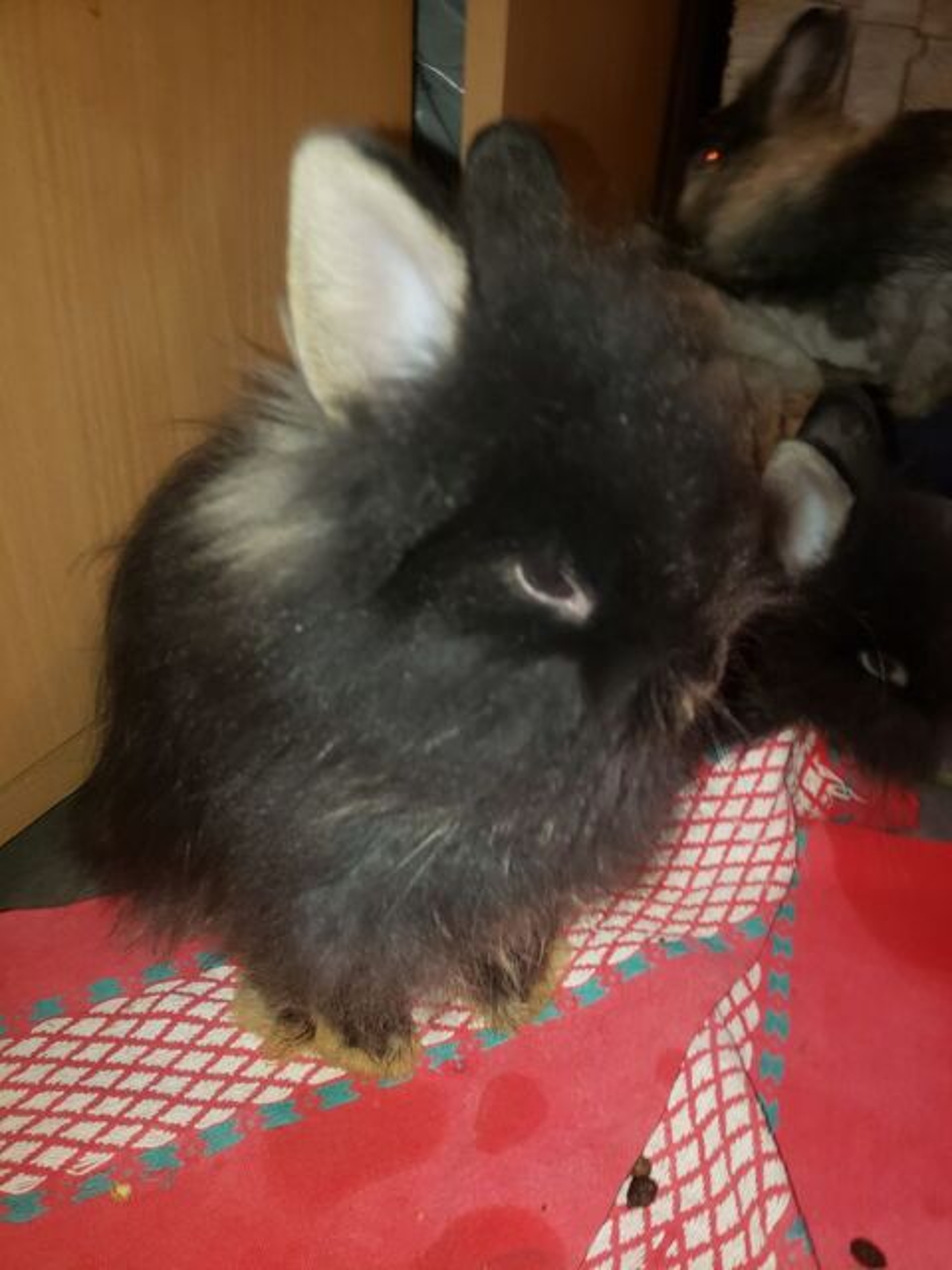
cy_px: 635
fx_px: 953
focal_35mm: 26
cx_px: 476
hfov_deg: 53.1
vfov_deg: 67.3
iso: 80
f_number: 1.5
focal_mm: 4.3
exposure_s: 1/29
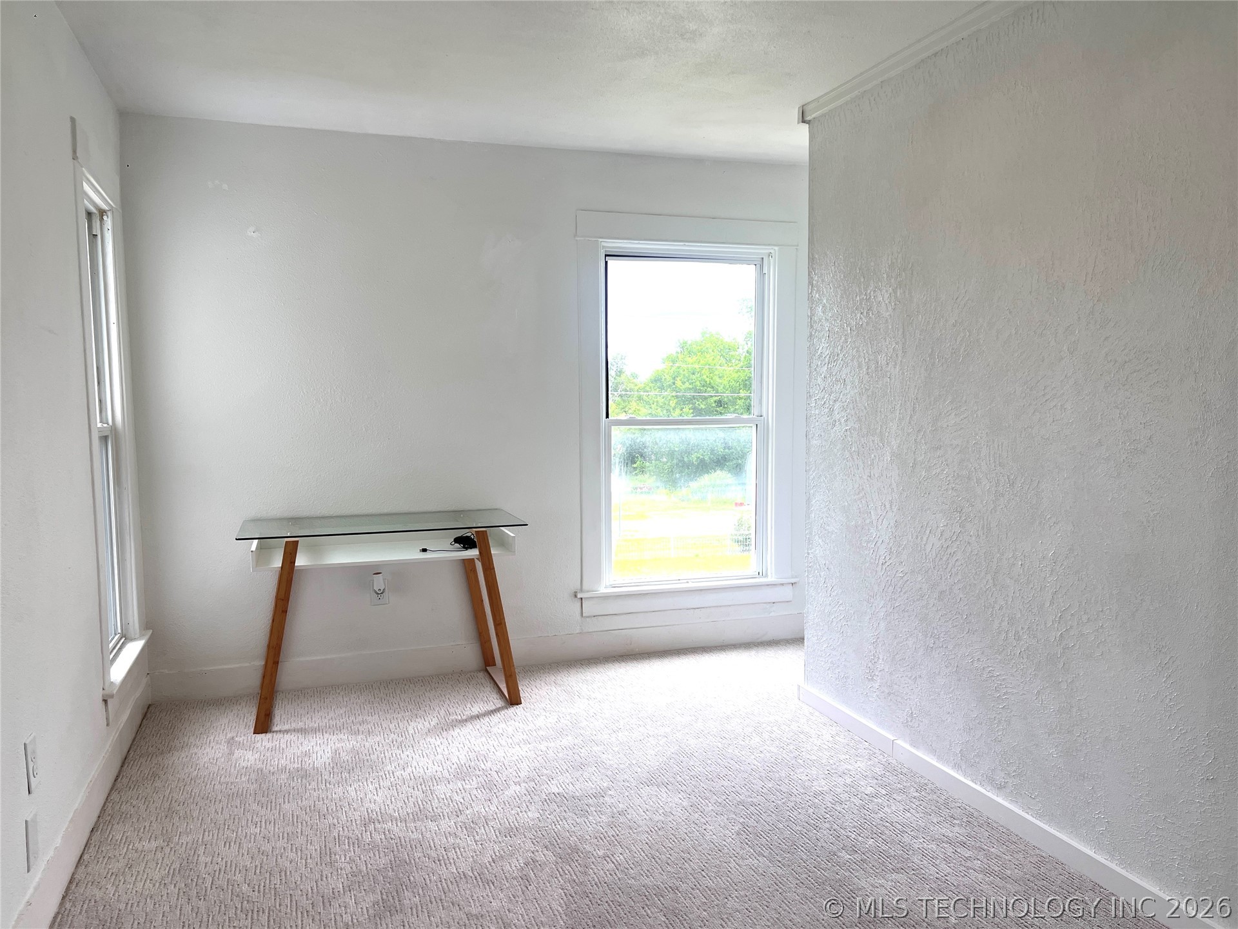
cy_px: 464
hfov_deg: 67.3
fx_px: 930
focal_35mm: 26
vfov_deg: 53.1
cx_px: 619
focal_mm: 5.7
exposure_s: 1/658
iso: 50
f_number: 1.5
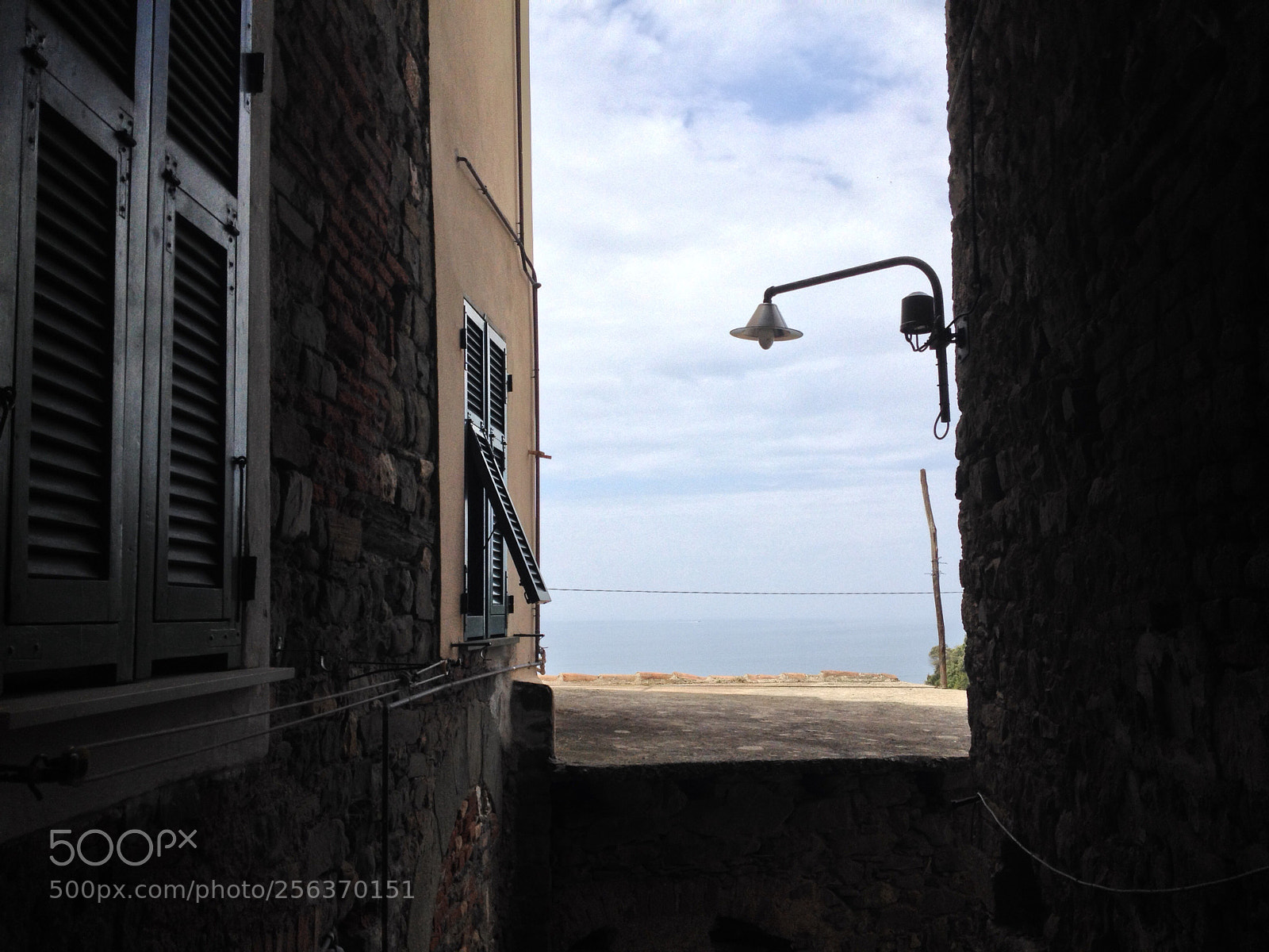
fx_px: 1283
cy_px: 476
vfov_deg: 40.7
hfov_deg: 52.6
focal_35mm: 35
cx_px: 634
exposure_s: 1/2208
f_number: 2.4
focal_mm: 4.28
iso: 50
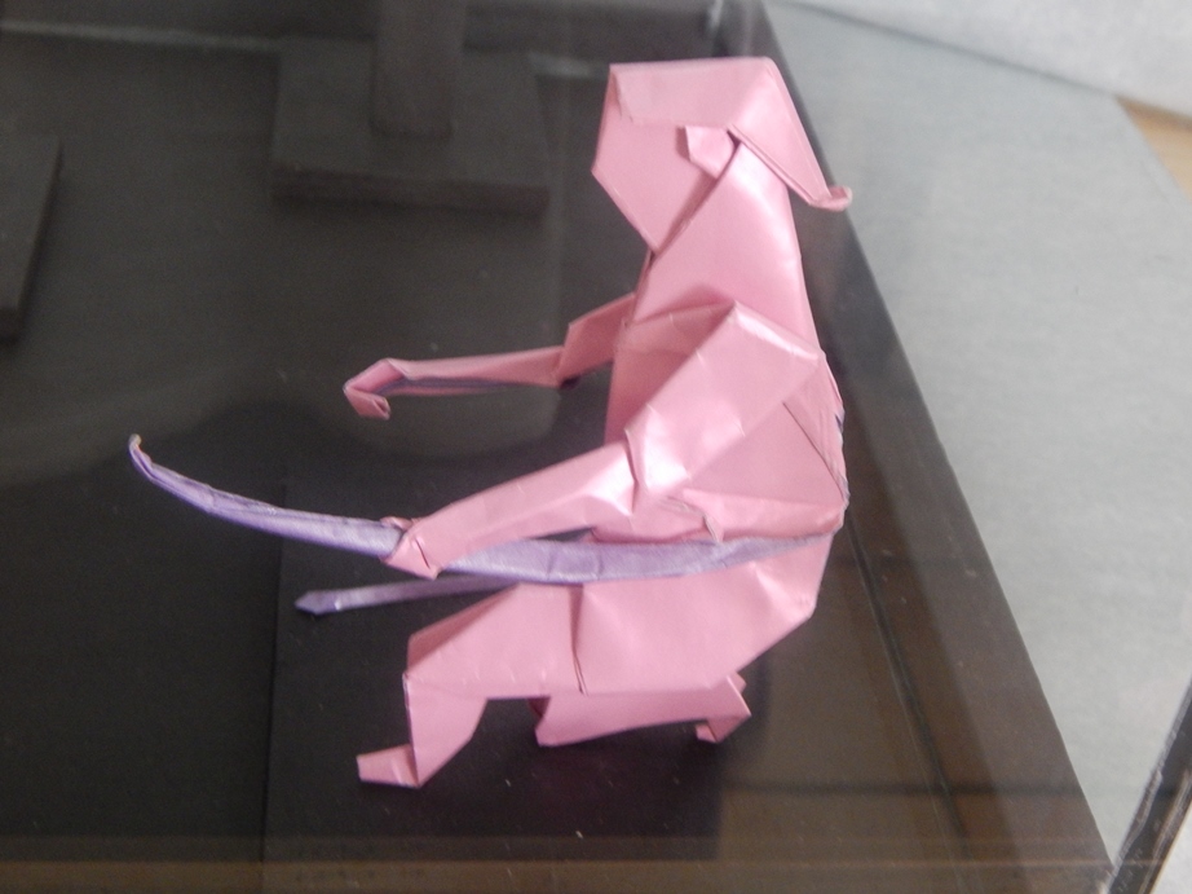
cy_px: 447
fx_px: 1893
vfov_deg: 26.5
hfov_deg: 34.9
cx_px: 596
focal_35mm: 55
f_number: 3.8
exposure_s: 1/8
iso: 560
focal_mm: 9.7
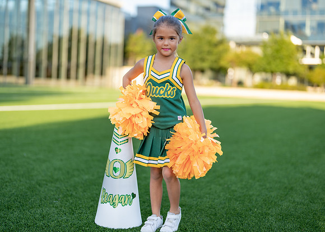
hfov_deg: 36.9
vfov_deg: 26.8
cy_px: 116
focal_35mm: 53
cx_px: 150
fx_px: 487
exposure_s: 1/1250
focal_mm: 50
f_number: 1.2
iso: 100
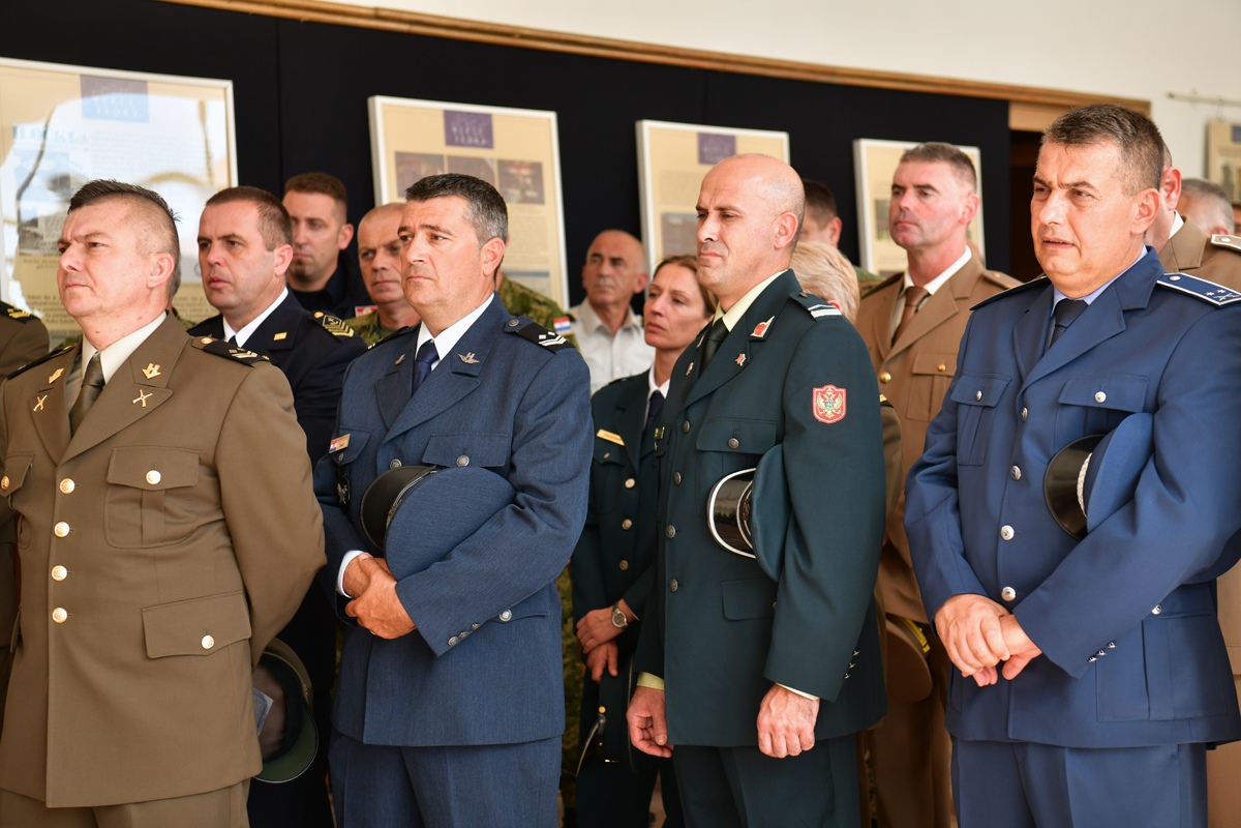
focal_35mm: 65
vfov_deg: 20.9
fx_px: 2241
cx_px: 620
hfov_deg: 31.0
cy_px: 414
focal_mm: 65
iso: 250
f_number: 4
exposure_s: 1/160
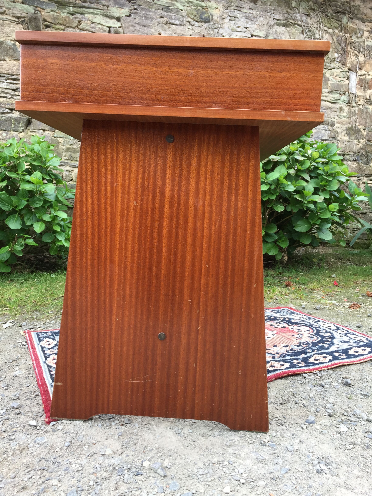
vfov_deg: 61.7
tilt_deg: -7.6
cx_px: 186
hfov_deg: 48.2
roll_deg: -1.5
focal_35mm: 29
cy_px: 248
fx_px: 416
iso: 50
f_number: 2.2
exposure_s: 1/100
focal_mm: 4.15
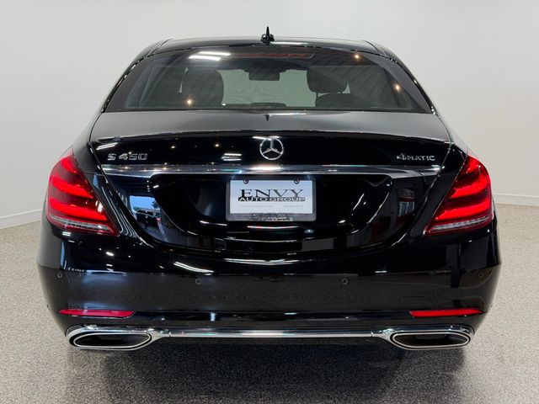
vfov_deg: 30.3
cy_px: 202
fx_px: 747
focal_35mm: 48
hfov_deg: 39.7
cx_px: 270
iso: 80
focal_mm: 6.76
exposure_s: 1/120
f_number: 1.78
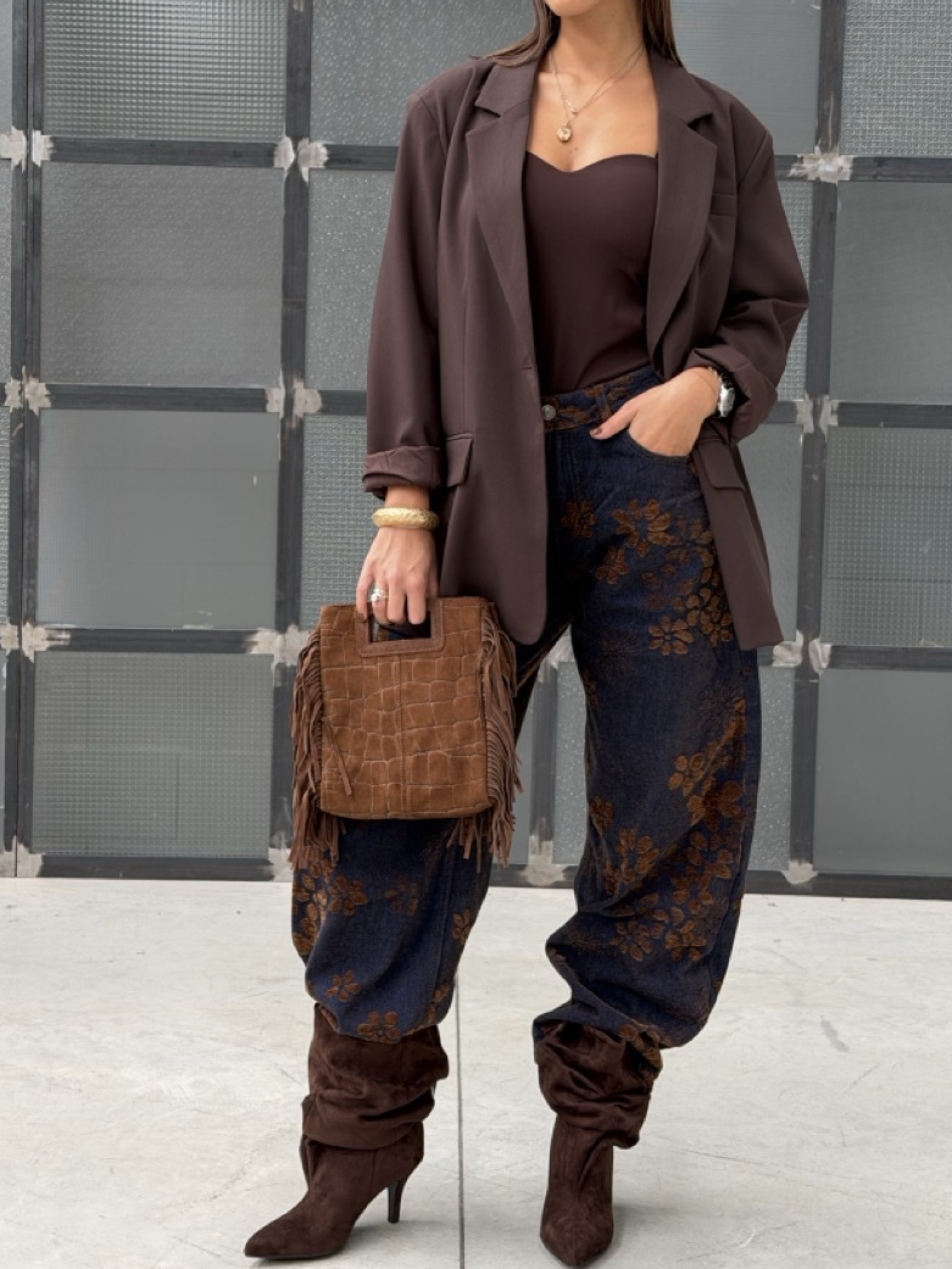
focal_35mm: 59
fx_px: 2163
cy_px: 497
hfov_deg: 24.8
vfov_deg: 32.6
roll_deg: -1.5
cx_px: 458
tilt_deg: -2.3
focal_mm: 6.76
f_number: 1.78
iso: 125
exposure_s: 1/60
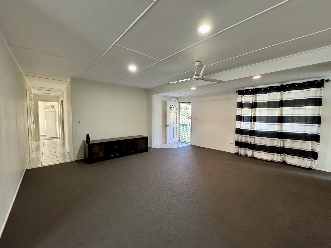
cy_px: 124
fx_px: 134
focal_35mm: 14
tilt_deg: -3.7
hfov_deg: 102.1
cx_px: 166
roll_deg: +0.3
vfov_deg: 85.7
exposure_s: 1/50
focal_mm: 2.22
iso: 250
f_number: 2.2
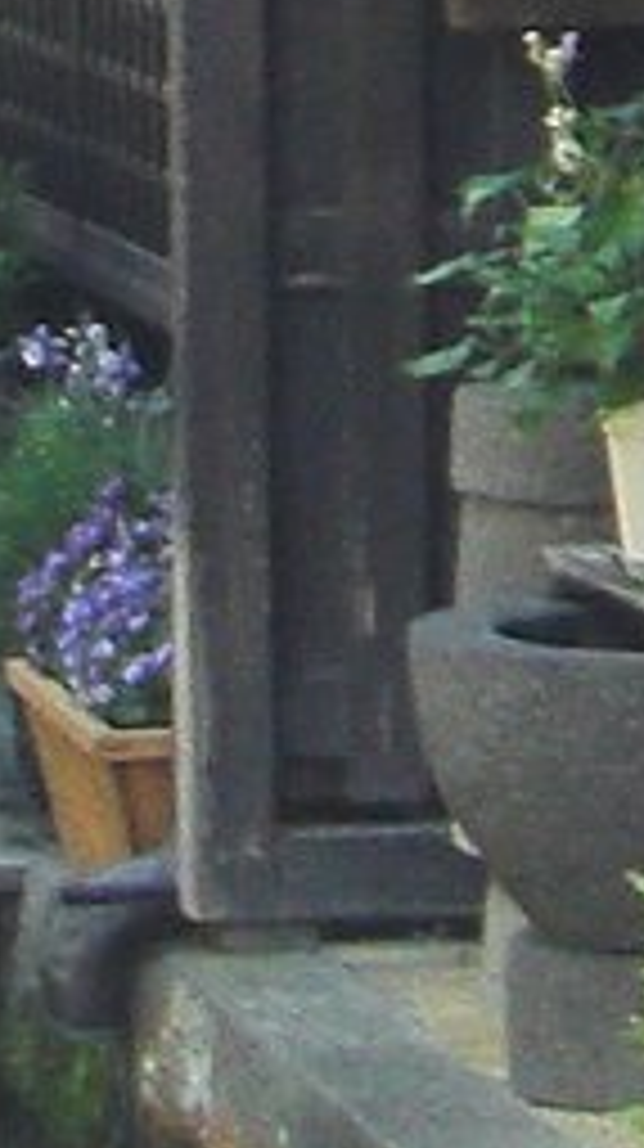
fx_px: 10133
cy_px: -540
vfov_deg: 6.4
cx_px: 522
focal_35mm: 333
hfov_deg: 3.6
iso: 50
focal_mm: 6.3
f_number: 3.4
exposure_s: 1/80
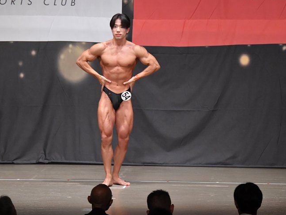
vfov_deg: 6.9
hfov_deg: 9.2
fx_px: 1776
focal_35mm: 215
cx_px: 119
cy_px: 105
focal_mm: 125
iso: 6400
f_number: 5.6
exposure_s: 1/400
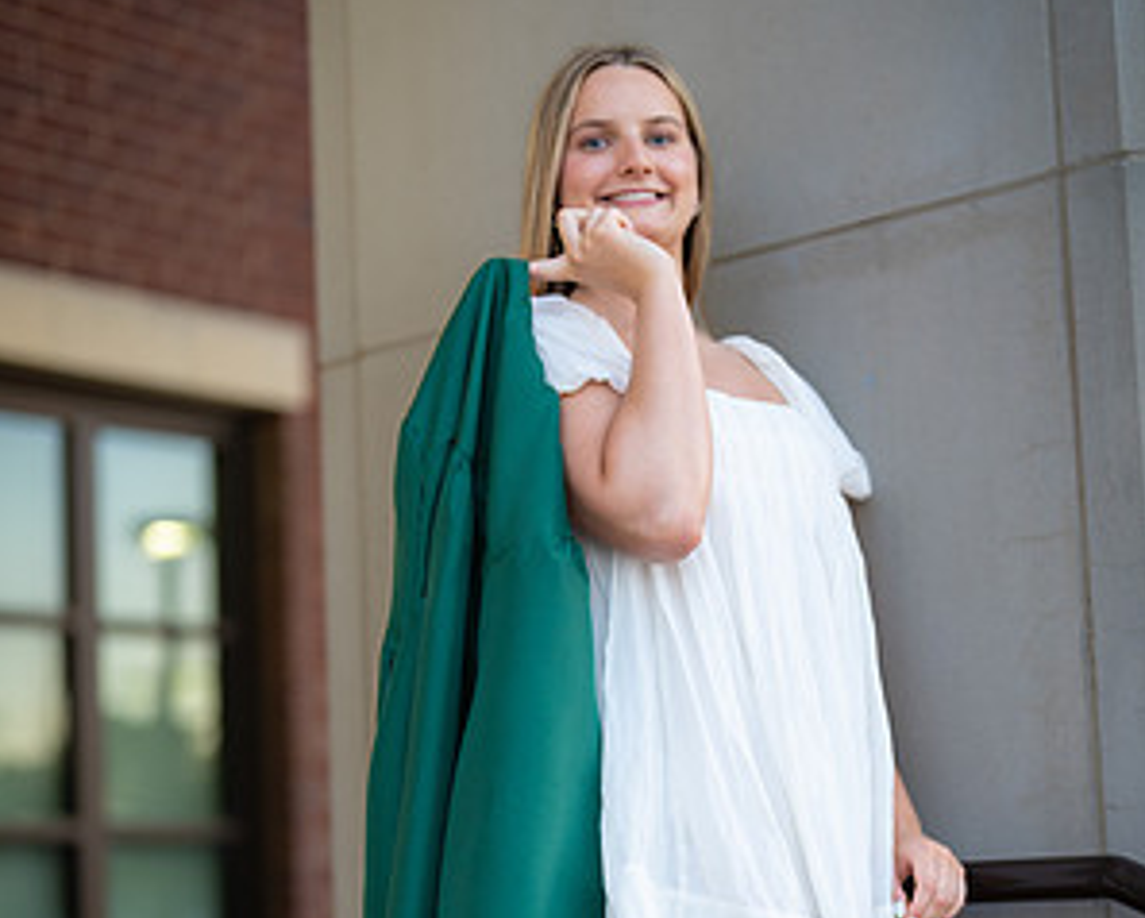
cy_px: 663
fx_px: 2408
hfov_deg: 26.8
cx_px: 574
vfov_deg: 21.4
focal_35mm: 71
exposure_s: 1/320
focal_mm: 50
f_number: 1.2
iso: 200
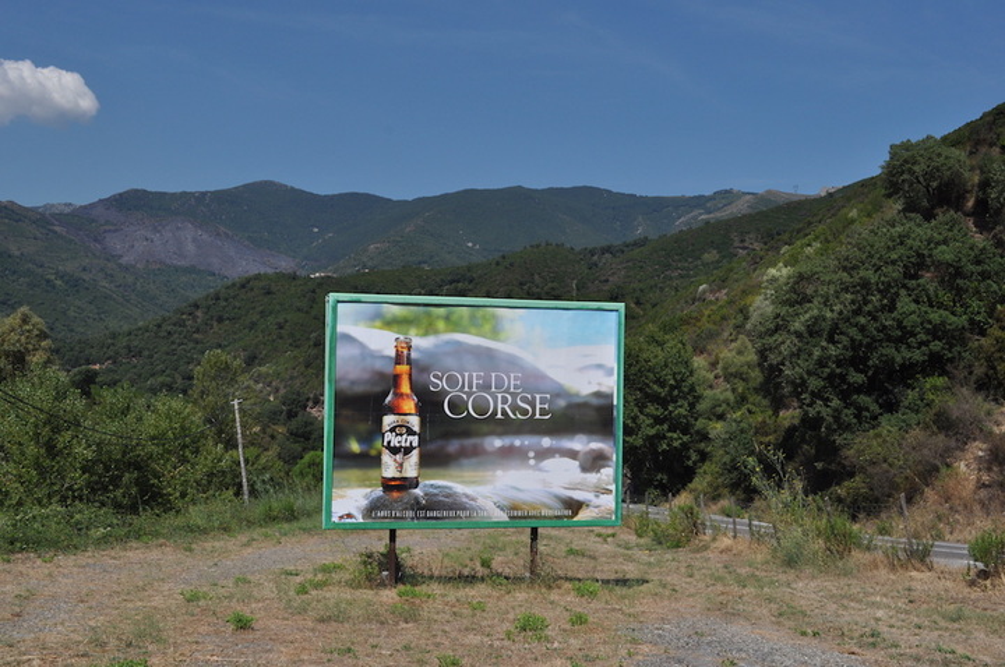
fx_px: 1004
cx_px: 502
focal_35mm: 36
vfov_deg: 36.8
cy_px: 334
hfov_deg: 53.2
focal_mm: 24
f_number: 13
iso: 320
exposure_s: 1/500
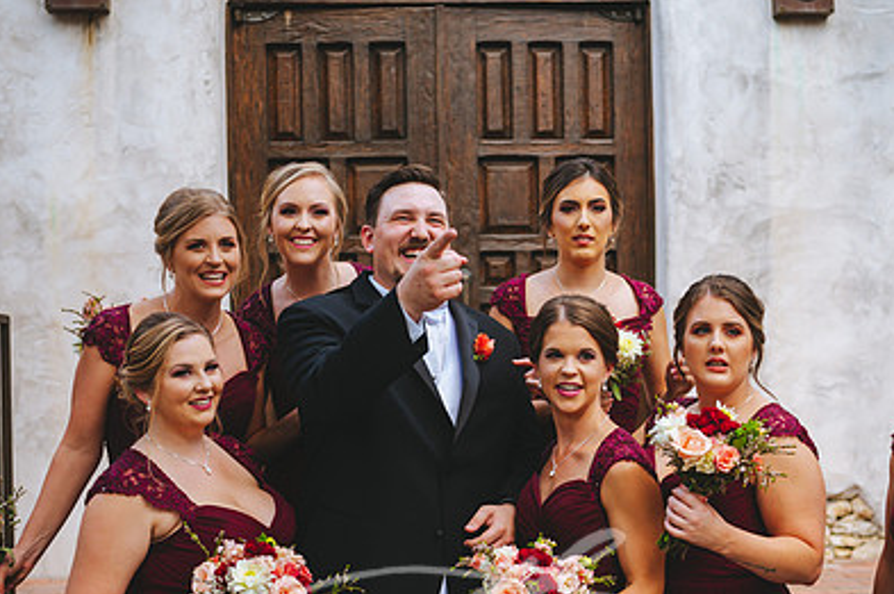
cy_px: 401
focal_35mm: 62
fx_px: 1538
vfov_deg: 21.8
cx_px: 494
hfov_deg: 32.4
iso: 500
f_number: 2.8
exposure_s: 1/320
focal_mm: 42
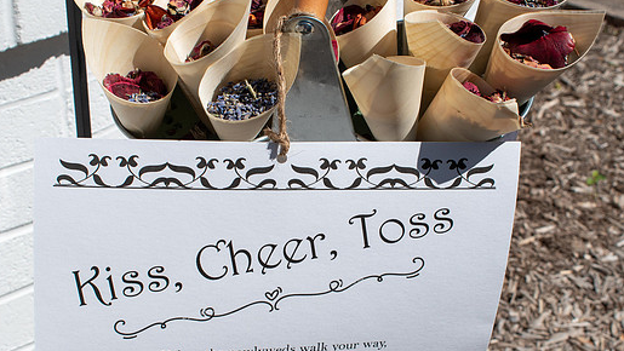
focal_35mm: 70
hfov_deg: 30.1
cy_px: 198
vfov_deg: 17.2
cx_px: 316
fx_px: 1159
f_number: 11
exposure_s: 1/500
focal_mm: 34
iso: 200
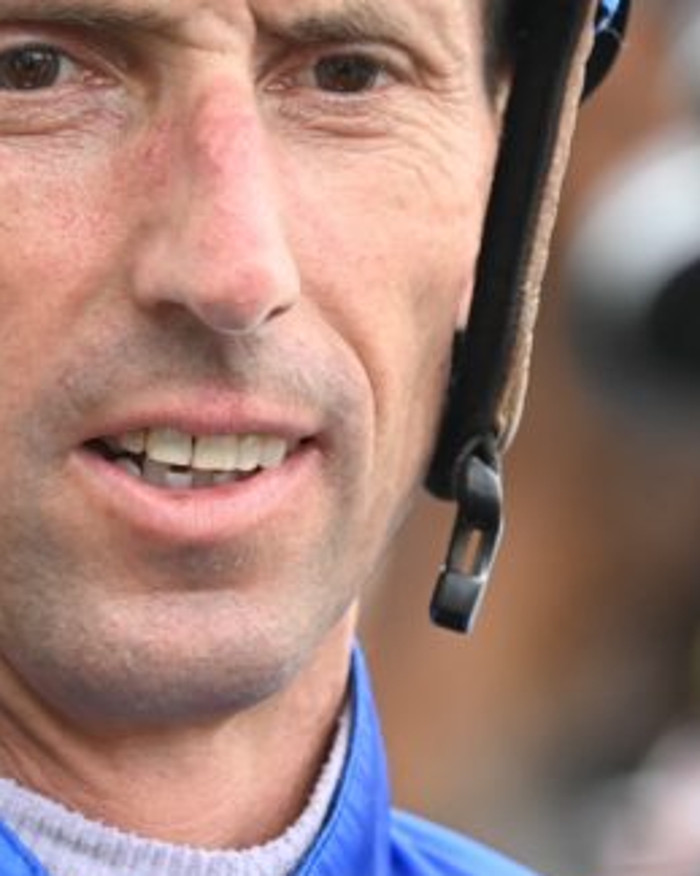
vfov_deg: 3.7
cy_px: 101
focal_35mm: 519
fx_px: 13447
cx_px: 127
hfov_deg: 3.0
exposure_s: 1/1250
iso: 2500
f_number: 5
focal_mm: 175
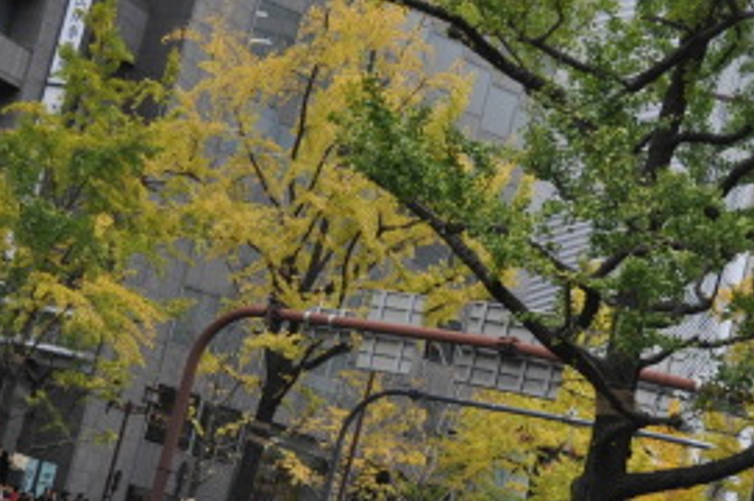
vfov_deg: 15.9
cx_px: 454
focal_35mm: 85
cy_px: 445
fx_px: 1778
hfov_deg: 23.9
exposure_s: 1/800
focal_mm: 29
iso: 800
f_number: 4.5
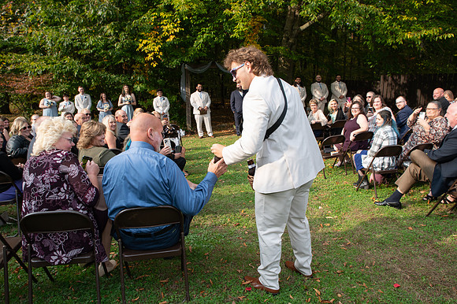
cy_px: 152
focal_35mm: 25
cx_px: 228
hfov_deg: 70.6
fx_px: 323
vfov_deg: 50.4
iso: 400
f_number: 8
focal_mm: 24
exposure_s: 1/200
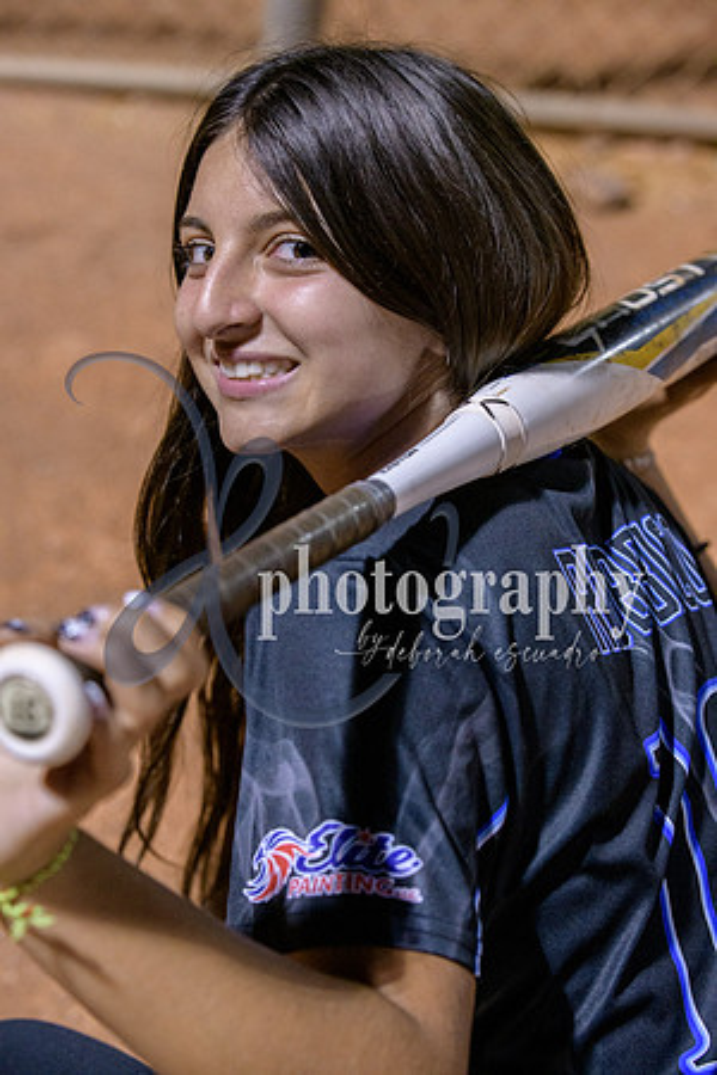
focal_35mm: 70
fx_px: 2091
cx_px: 358
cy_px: 538
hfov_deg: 19.5
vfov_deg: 28.8
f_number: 5
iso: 4000
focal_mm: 70
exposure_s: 1/250
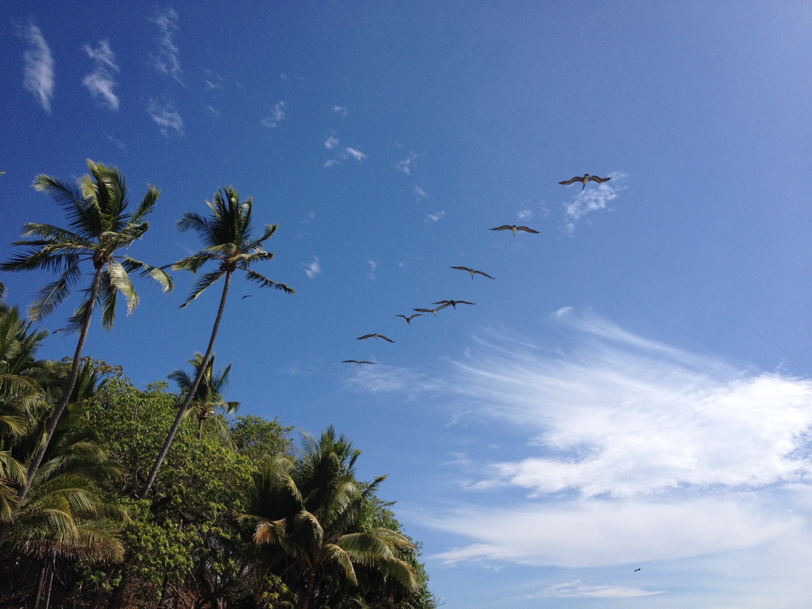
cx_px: 406
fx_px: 821
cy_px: 304
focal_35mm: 35
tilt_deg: +24.3
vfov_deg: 40.7
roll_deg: +2.3
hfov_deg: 52.6
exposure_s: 1/2907
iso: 50
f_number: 2.4
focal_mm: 4.28
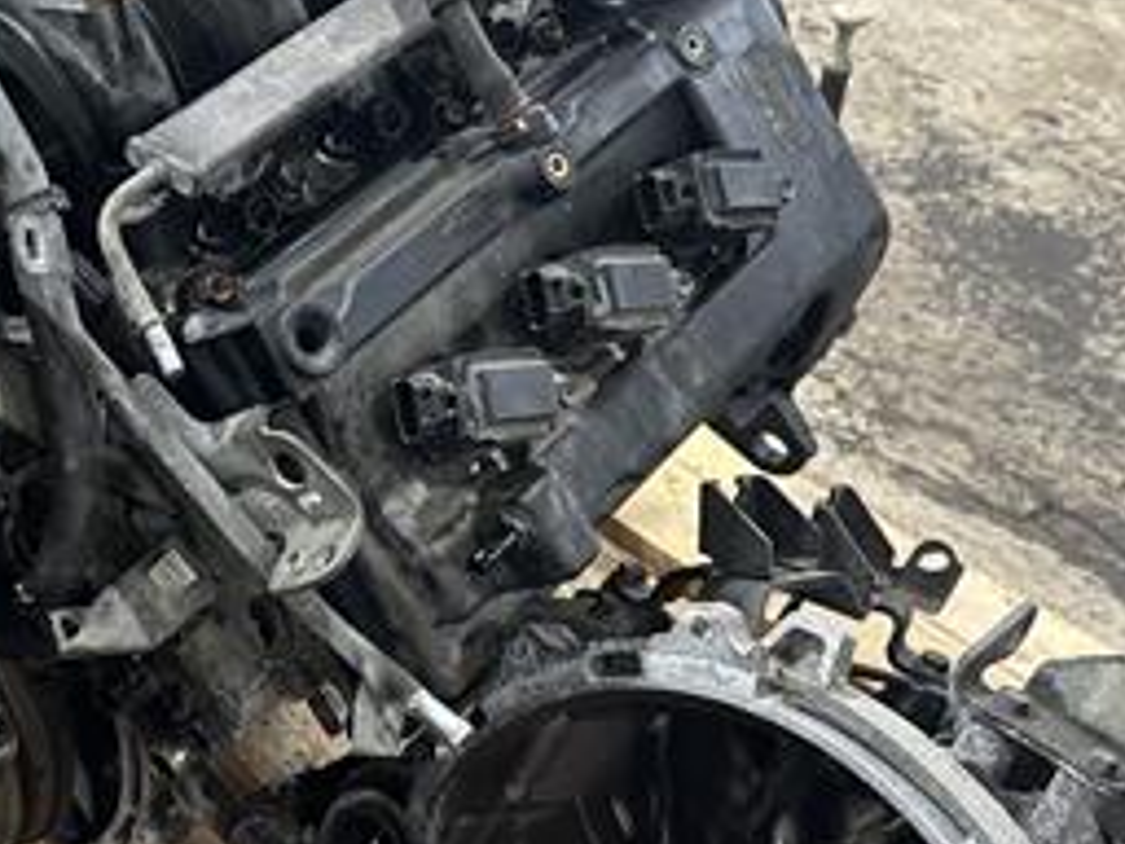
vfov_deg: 24.4
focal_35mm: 60
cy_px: 374
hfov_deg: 31.3
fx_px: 1950
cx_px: 220
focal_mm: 6.86
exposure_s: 1/50
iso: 125
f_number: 1.78
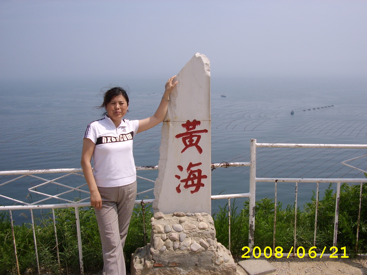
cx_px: 184
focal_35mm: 30
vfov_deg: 46.8
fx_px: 318
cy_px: 138
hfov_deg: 60.0
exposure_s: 1/1091
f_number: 4.1
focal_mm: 5.8
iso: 71
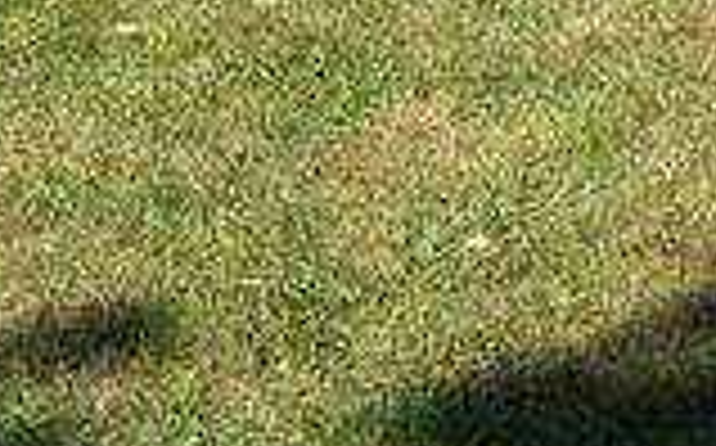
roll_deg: -1.1
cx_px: 1950
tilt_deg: +0.9
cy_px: -779
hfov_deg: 10.3
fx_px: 3197
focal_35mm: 164
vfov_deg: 7.3
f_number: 1.78
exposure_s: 1/5714
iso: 80
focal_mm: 6.76
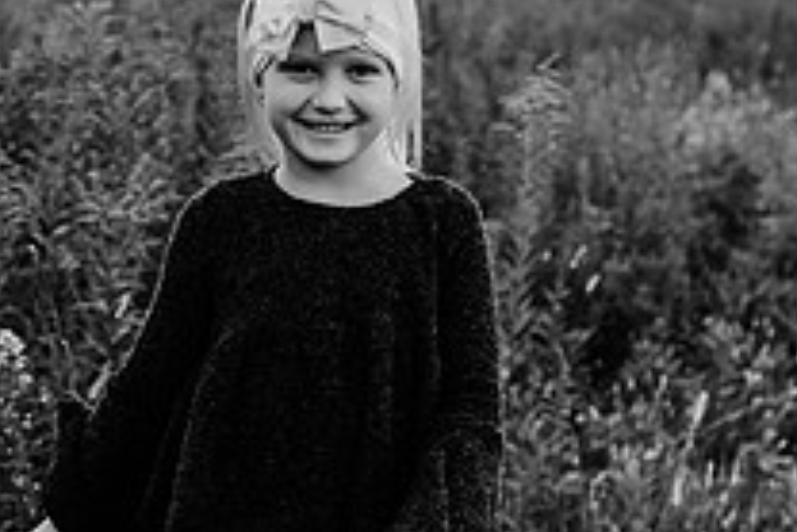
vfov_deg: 20.3
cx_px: 314
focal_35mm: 67
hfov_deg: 30.0
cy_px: 235
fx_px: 1484
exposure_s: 1/1250
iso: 250
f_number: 2.5
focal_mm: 24
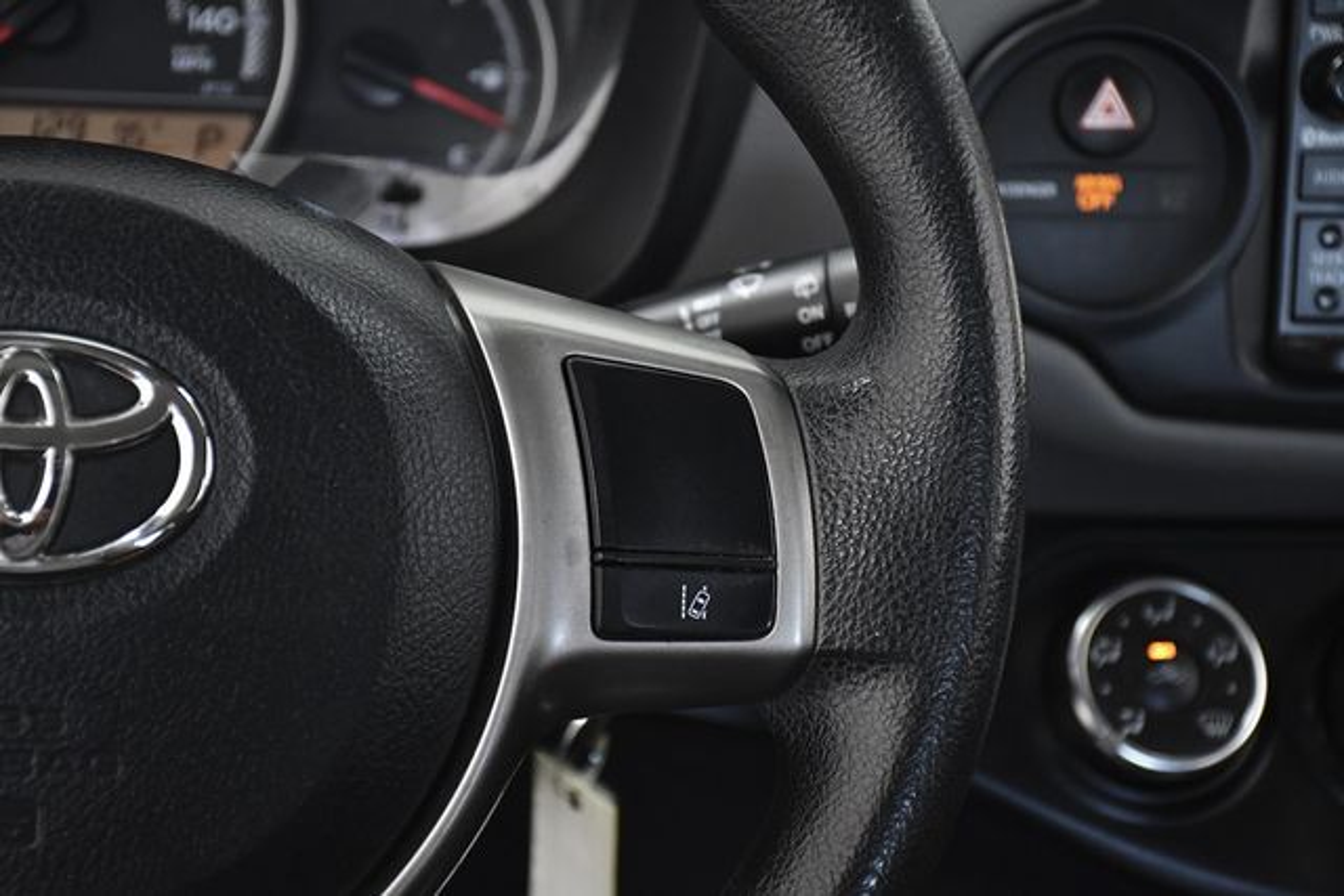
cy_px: 448
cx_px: 672
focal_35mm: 84
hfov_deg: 24.2
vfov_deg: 16.3
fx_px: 3137
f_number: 4.8
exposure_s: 1/320
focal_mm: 56
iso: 2500
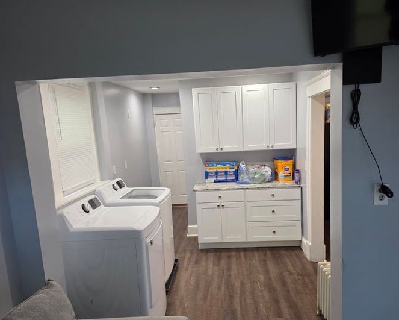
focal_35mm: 26
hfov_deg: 65.9
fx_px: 307
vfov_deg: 54.9
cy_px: 172
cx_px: 214
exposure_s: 1/120
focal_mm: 6.25
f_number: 1.7
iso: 250
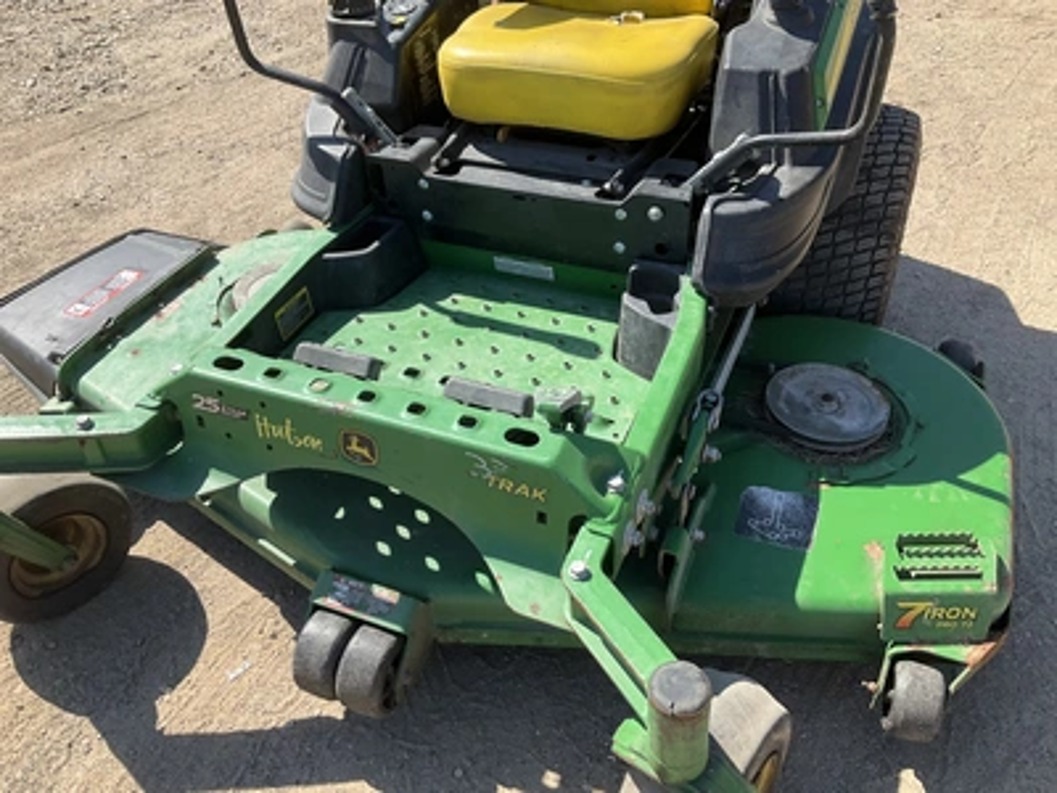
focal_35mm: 29
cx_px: 528
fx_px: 886
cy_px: 396
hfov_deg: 61.7
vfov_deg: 48.2
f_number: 1.8
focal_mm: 3
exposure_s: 1/944
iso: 25
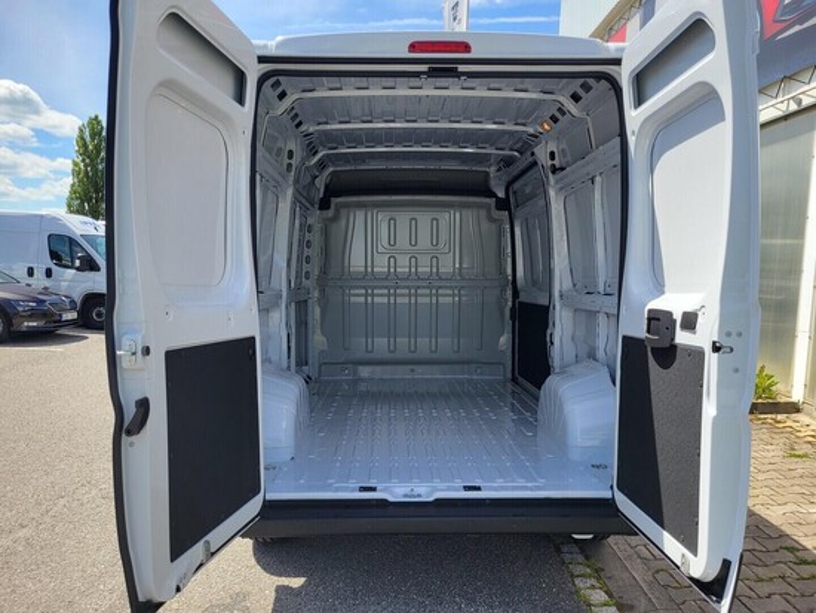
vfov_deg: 53.1
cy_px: 306
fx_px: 613
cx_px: 408
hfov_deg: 67.3
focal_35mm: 26
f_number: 1.8
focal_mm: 5.4
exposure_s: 1/1218
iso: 40
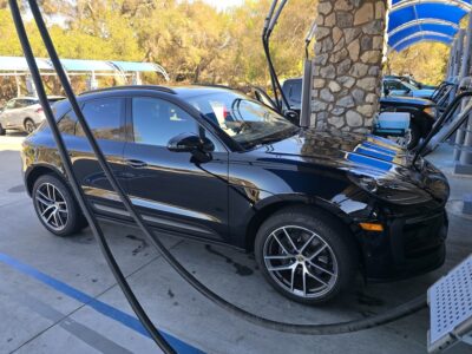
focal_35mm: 23
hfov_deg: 73.9
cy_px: 177
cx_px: 236
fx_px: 314
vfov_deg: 58.9
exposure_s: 1/180
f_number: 1.7
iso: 25
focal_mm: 6.3
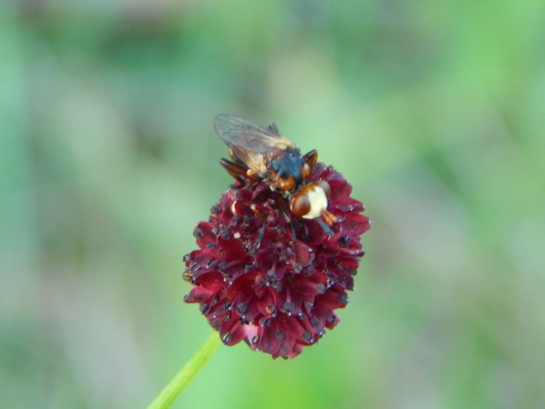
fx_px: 2866
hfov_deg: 10.9
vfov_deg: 8.2
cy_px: 204
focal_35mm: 182
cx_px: 272
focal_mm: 32.8
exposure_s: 1/30
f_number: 5.3
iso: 320
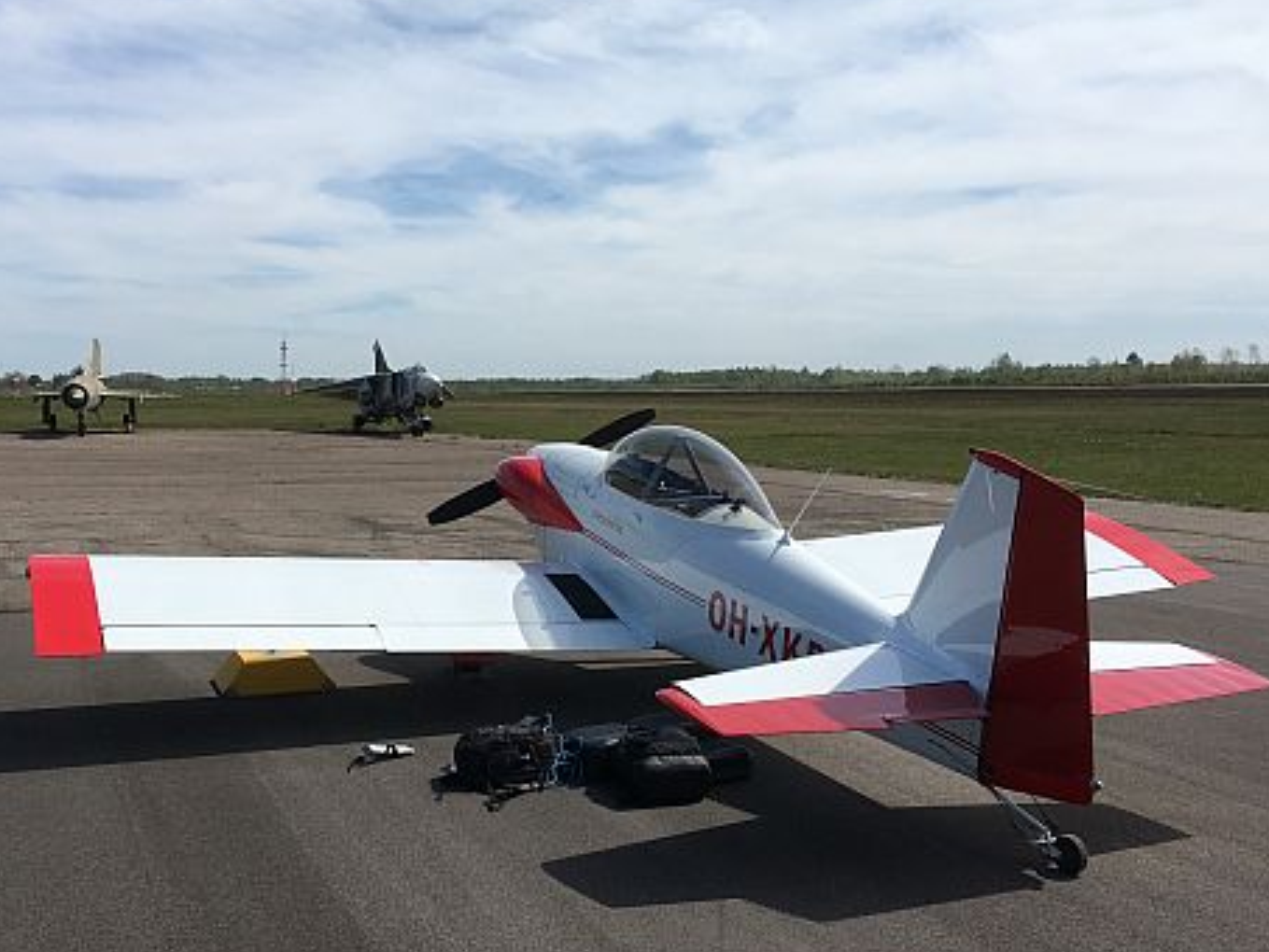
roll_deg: +0.5
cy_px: 540
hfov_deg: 45.7
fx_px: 1503
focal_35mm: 41
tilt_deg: -4.6
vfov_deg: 35.1
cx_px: 566
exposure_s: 1/2198
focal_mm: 4.15
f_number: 2.2
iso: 25
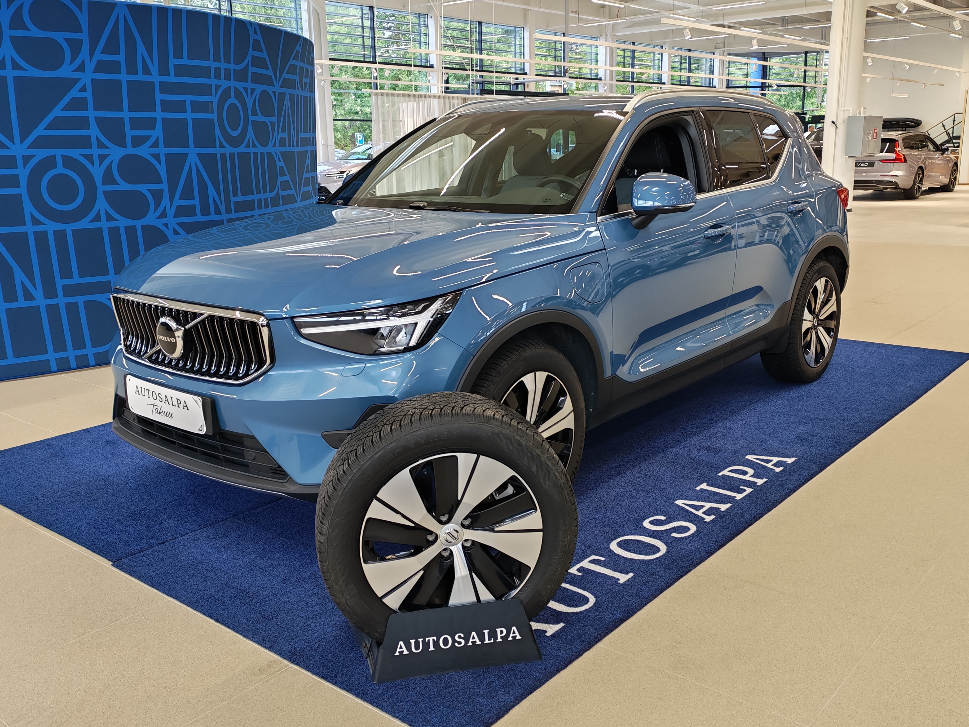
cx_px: 484
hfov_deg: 55.4
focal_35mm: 33
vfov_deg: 42.9
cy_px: 364
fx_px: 924
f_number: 1.9
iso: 287
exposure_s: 1/100
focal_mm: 6.12
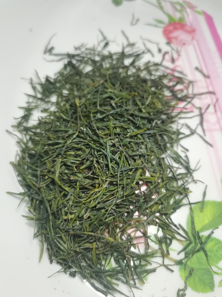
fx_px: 231
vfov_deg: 65.3
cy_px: 148
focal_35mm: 27
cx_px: 111
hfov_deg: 51.3
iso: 200
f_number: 1.8
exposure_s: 1/50
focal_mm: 5.58
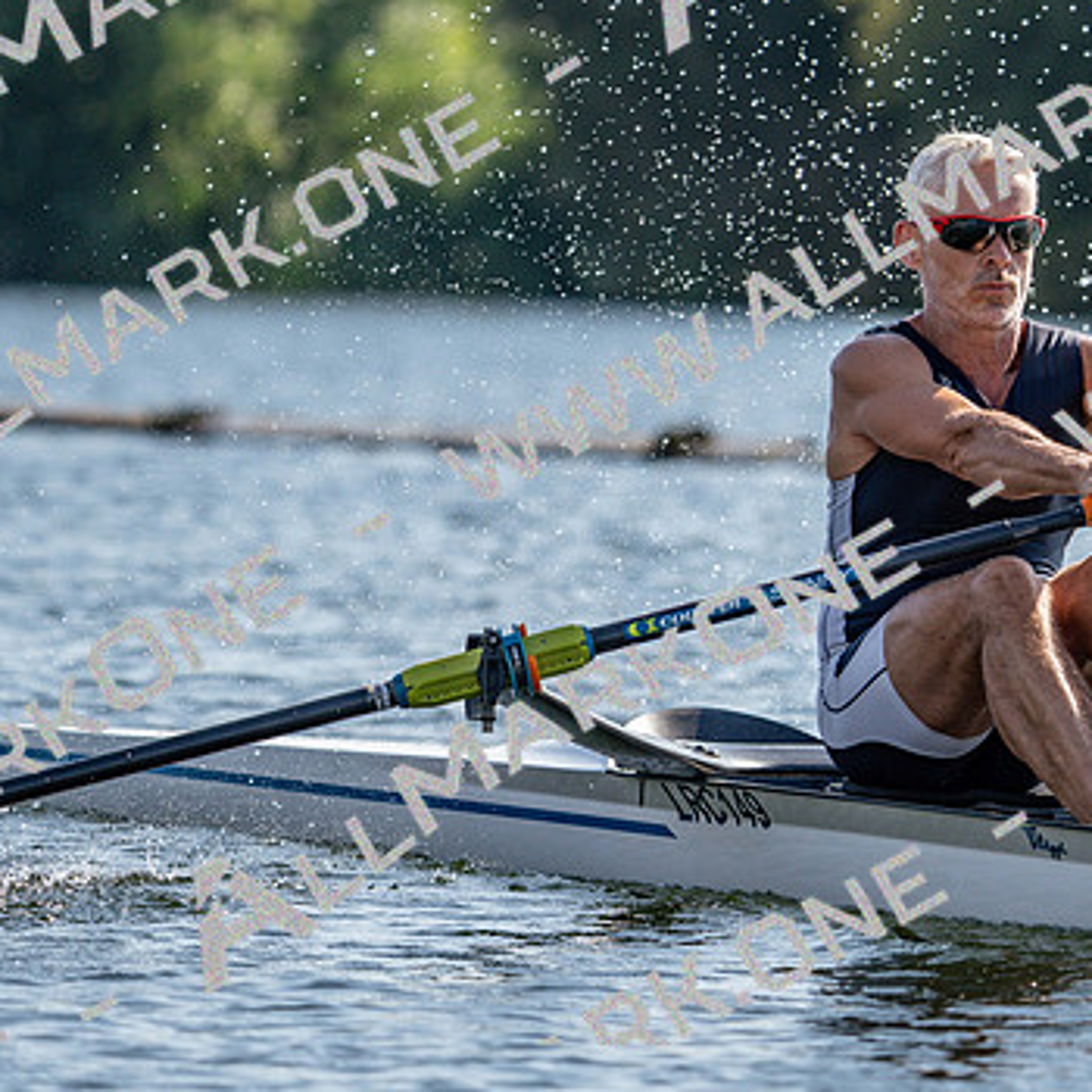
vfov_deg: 4.1
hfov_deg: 4.1
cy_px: 510
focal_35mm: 423
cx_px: 827
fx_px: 15097
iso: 200
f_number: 5.6
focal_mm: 300
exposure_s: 1/1600
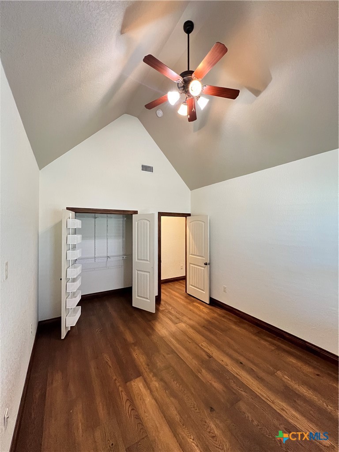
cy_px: 226
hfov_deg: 89.9
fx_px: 170
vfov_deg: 106.2
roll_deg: -0.2
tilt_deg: +1.2
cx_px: 170
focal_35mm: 13
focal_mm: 1.57
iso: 640
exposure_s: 1/60
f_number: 1.8
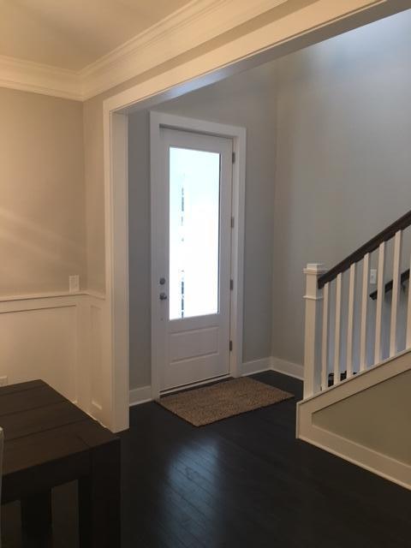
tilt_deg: -5.8
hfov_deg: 48.2
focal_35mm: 29
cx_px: 206
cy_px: 274
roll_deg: +0.2
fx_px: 459
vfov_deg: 61.7
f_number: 2.2
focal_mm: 4.15
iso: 160
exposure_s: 1/30
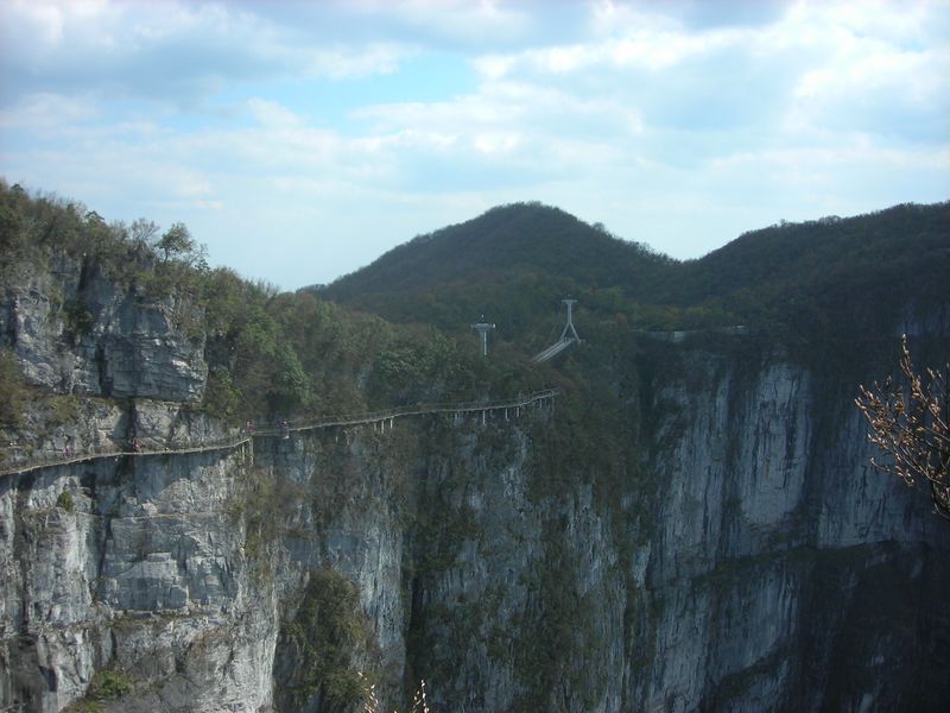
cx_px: 475
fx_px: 1043
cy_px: 356
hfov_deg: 49.0
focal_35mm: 38
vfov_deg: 37.7
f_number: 3.2
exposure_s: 1/382
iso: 50
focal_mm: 6.3
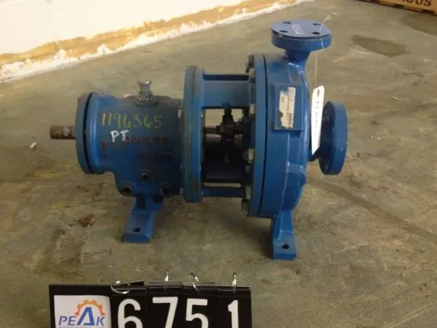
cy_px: 182
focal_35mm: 39
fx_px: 493
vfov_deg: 36.8
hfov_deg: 47.8
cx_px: 201
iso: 200
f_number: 2.4
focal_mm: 4.28
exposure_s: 1/20
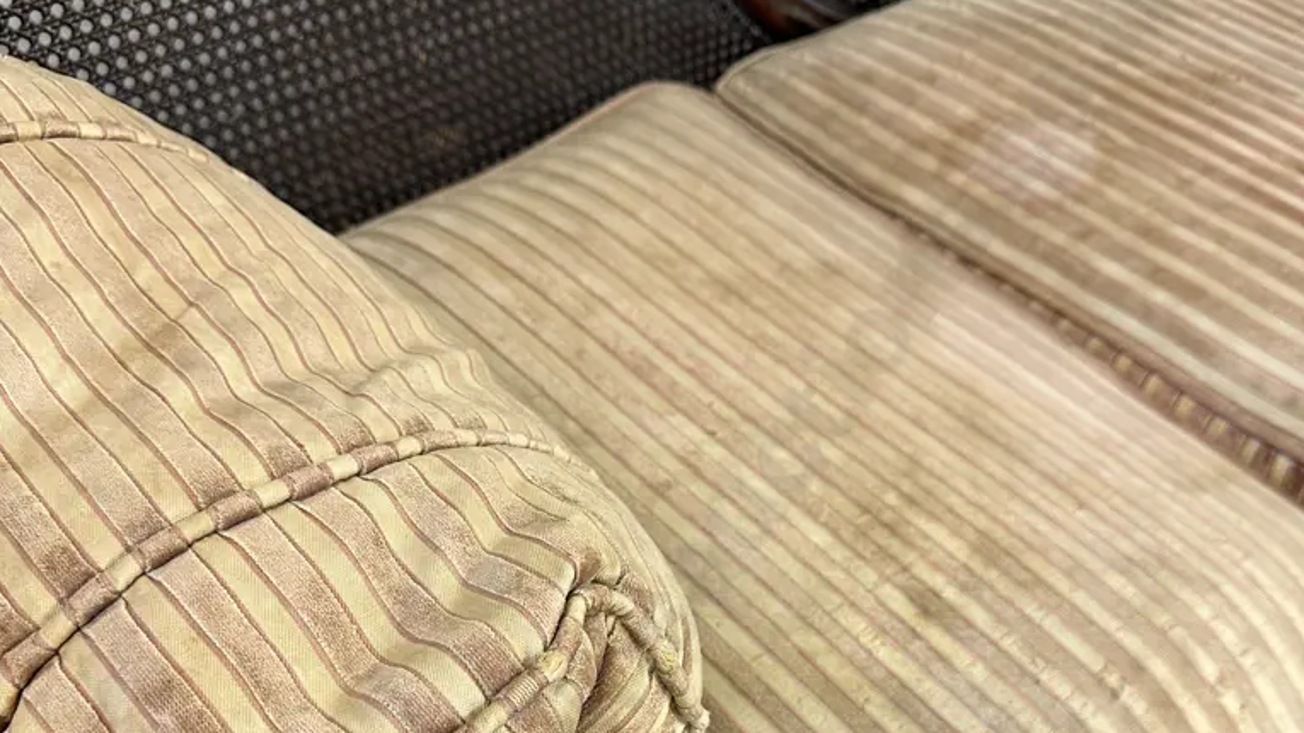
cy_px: 639
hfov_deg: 56.6
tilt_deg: -54.0
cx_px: 653
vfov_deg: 32.3
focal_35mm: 35
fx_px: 1210
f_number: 1.78
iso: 200
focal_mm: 6.86
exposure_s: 1/50
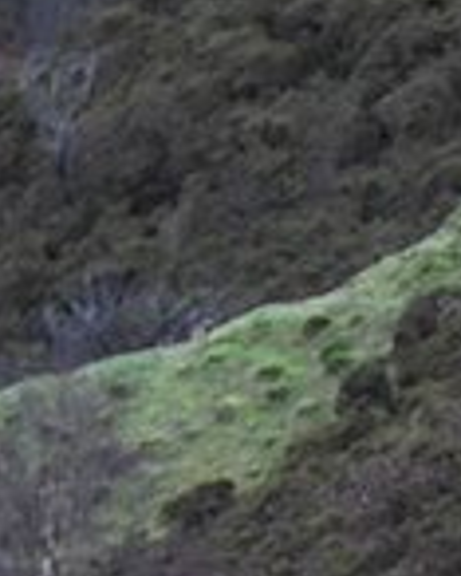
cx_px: 1009
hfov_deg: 2.4
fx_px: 11125
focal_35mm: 653
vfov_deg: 3.0
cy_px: 615
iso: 3200
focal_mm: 175
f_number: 6.3
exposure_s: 1/800
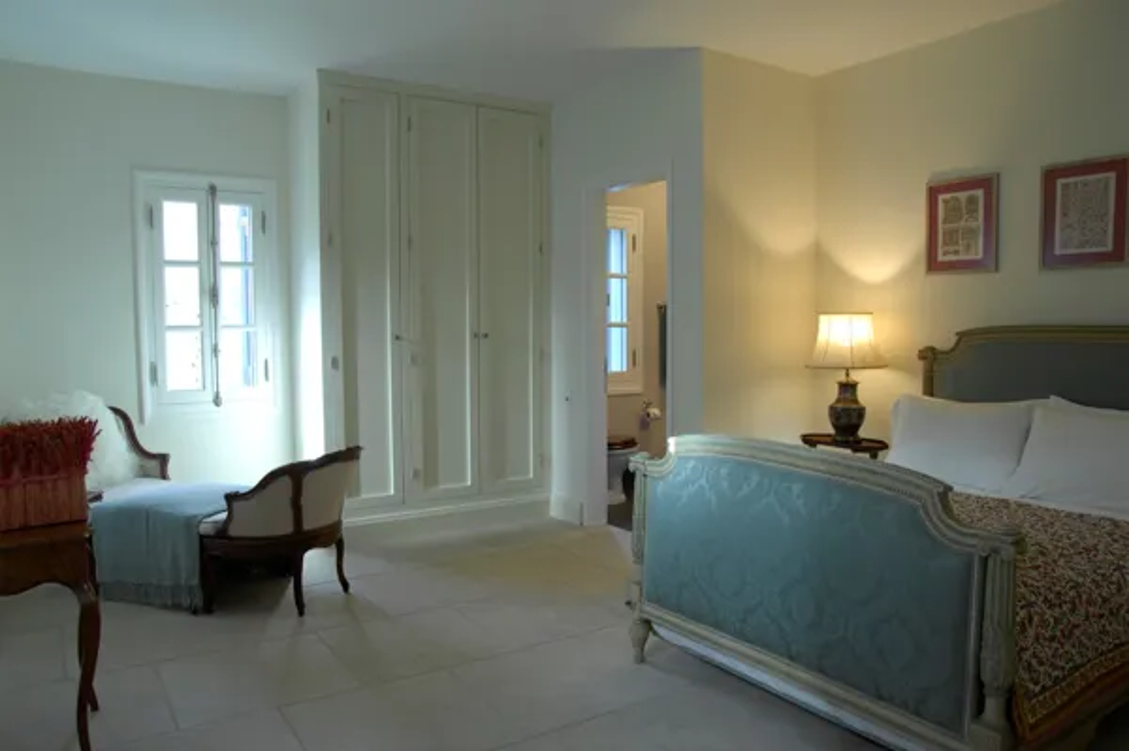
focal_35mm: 26
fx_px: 799
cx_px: 564
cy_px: 376
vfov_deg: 50.3
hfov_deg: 70.5
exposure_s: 1/3
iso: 100
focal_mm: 17
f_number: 6.3
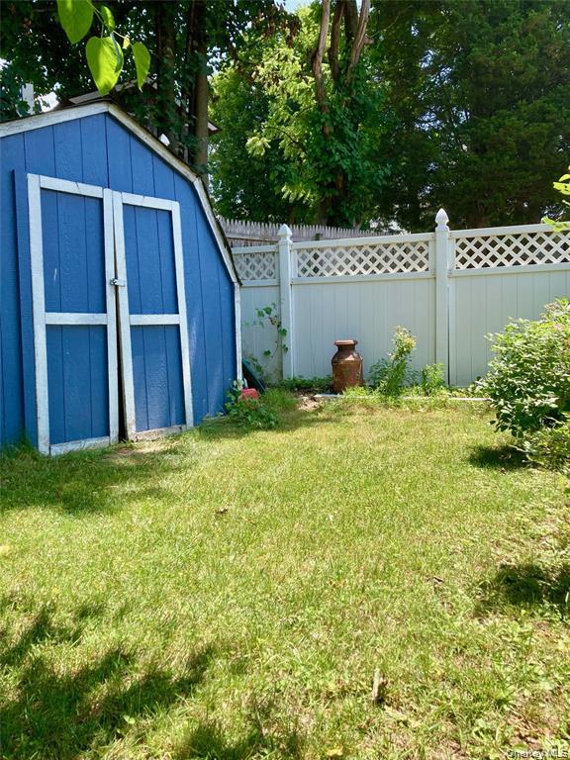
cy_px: 380
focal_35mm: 28
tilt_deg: -4.0
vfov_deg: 63.4
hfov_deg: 49.7
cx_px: 285
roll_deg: +0.6
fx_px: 615
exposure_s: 1/552
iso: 20
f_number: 1.8
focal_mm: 3.99
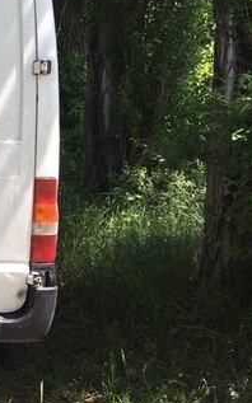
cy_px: 215
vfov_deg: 32.0
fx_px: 704
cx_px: -167
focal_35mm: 64
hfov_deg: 17.4
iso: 32
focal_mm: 4.15
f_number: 2.2
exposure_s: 1/455
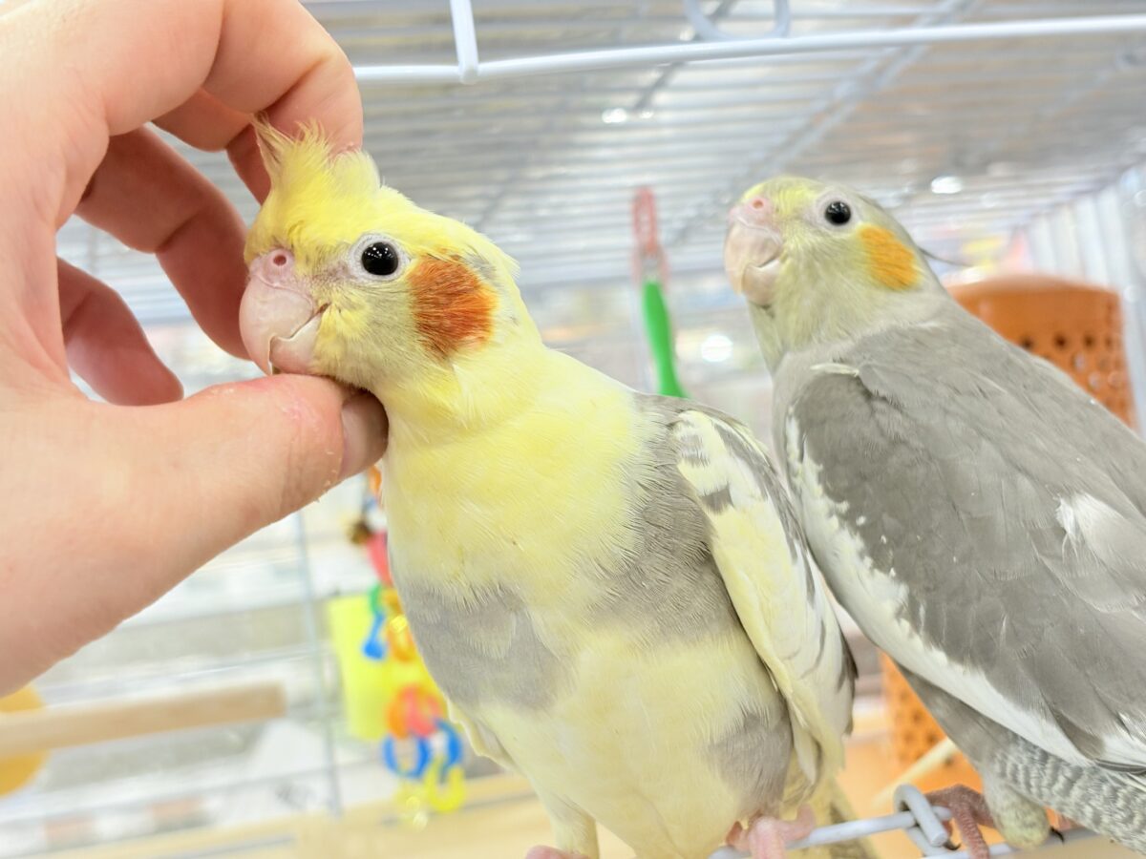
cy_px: 430
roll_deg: +9.7
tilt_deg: +6.0
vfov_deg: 28.0
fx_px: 1722
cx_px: 573
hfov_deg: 36.8
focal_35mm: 52
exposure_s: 1/50
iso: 64
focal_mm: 5.96
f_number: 1.6
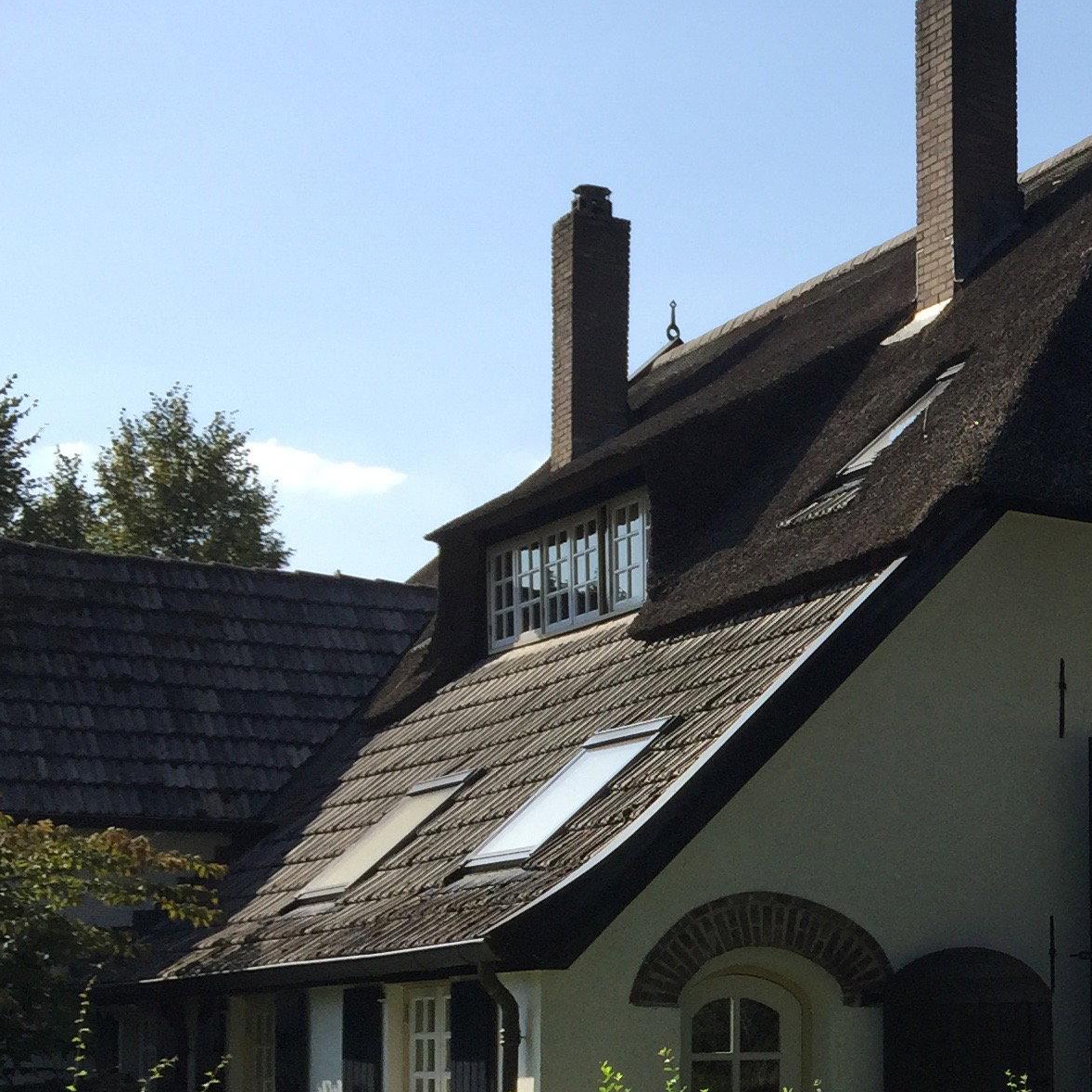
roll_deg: -0.4
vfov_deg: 23.9
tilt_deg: +2.7
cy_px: 907
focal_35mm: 71
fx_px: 2534
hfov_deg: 21.6
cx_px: 1484
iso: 32
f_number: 2.2
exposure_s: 1/1799
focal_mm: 4.15
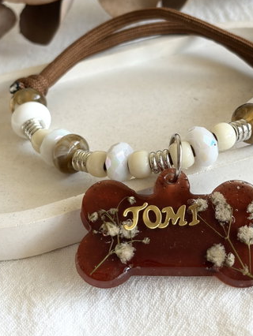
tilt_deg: -33.5
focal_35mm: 65
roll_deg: +4.9
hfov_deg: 22.6
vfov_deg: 29.7
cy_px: 131
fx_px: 633
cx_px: 149
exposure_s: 1/81
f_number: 1.6
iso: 50
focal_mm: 5.96
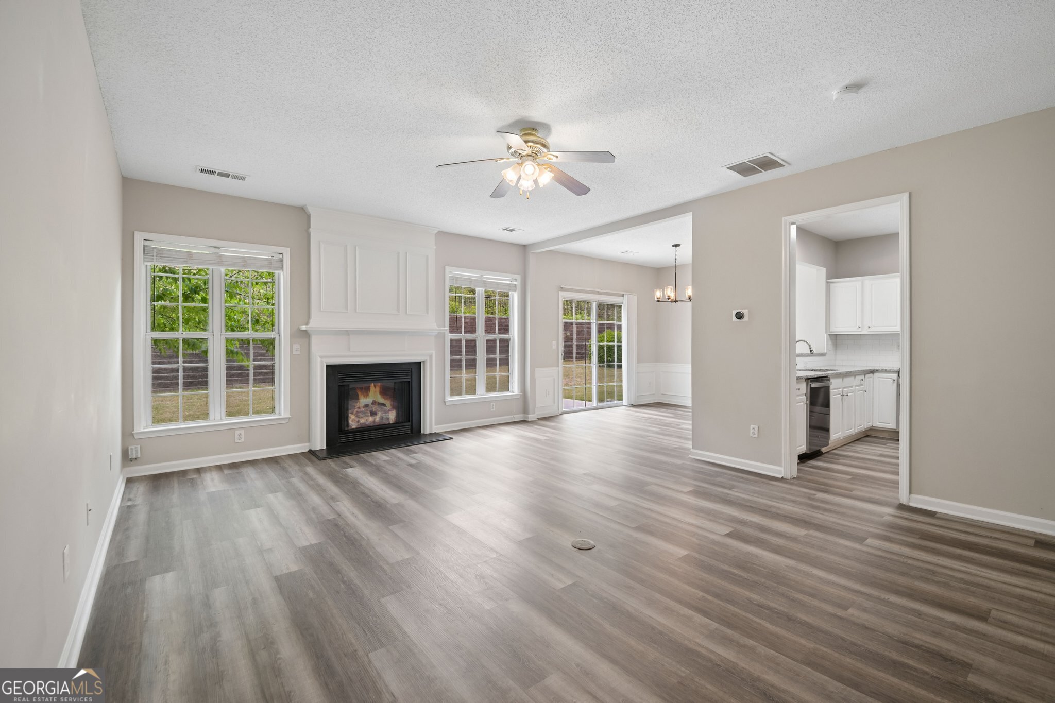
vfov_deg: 73.7
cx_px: 528
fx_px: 469
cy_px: 352
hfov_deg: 96.7
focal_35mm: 16
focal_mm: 16
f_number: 8
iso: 280
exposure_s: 1/15
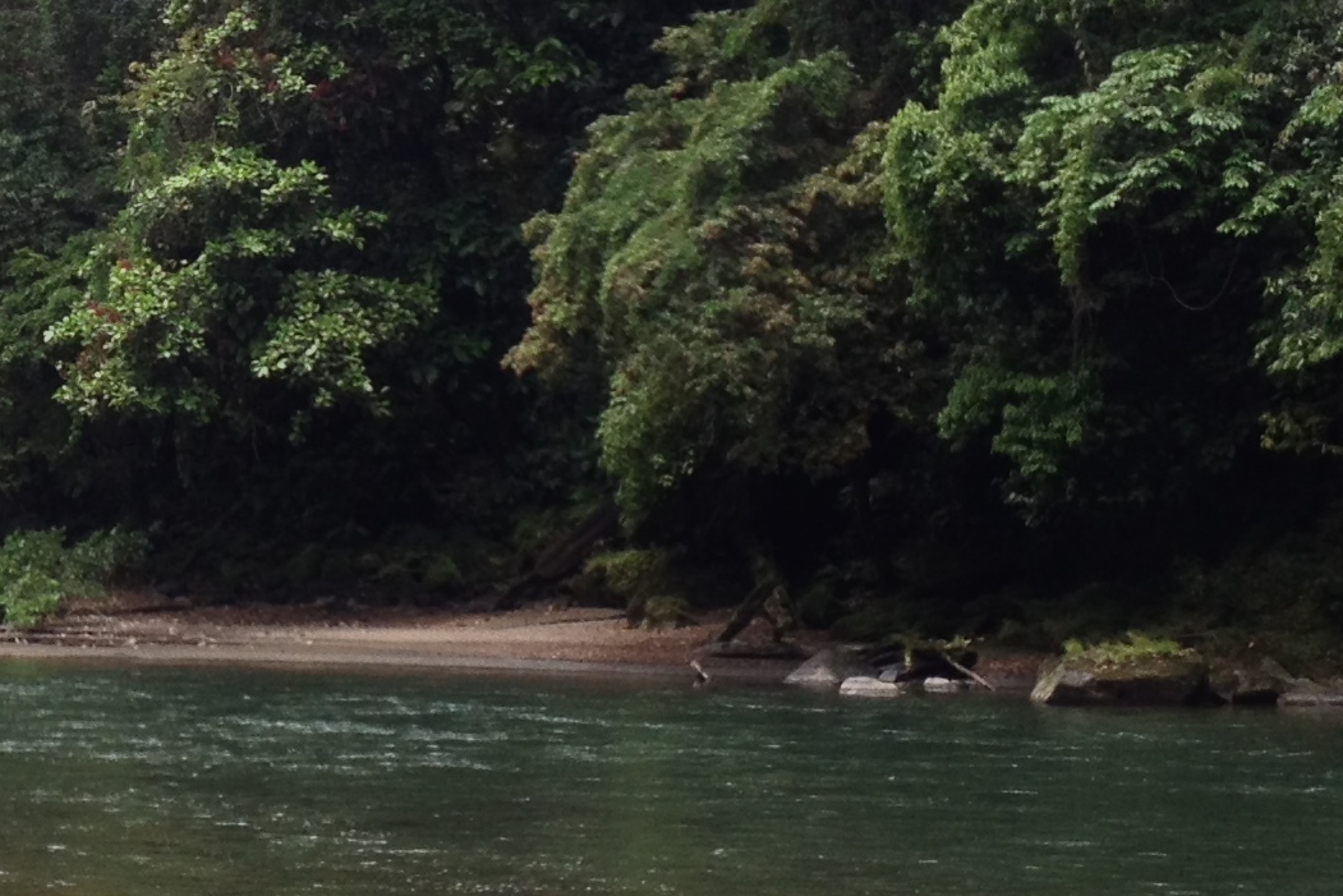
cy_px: 51
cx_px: -13
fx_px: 4216
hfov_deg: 17.7
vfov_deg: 12.0
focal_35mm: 113
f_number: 2.4
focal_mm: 4.28
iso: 50
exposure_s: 1/849
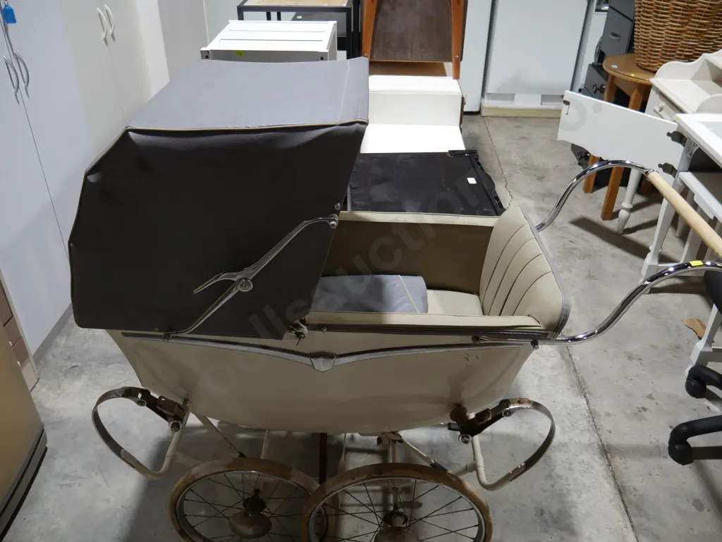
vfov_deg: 49.8
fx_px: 584
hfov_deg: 63.4
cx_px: 361
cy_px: 271
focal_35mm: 28
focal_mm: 14
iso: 250
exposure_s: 1/60
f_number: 3.5
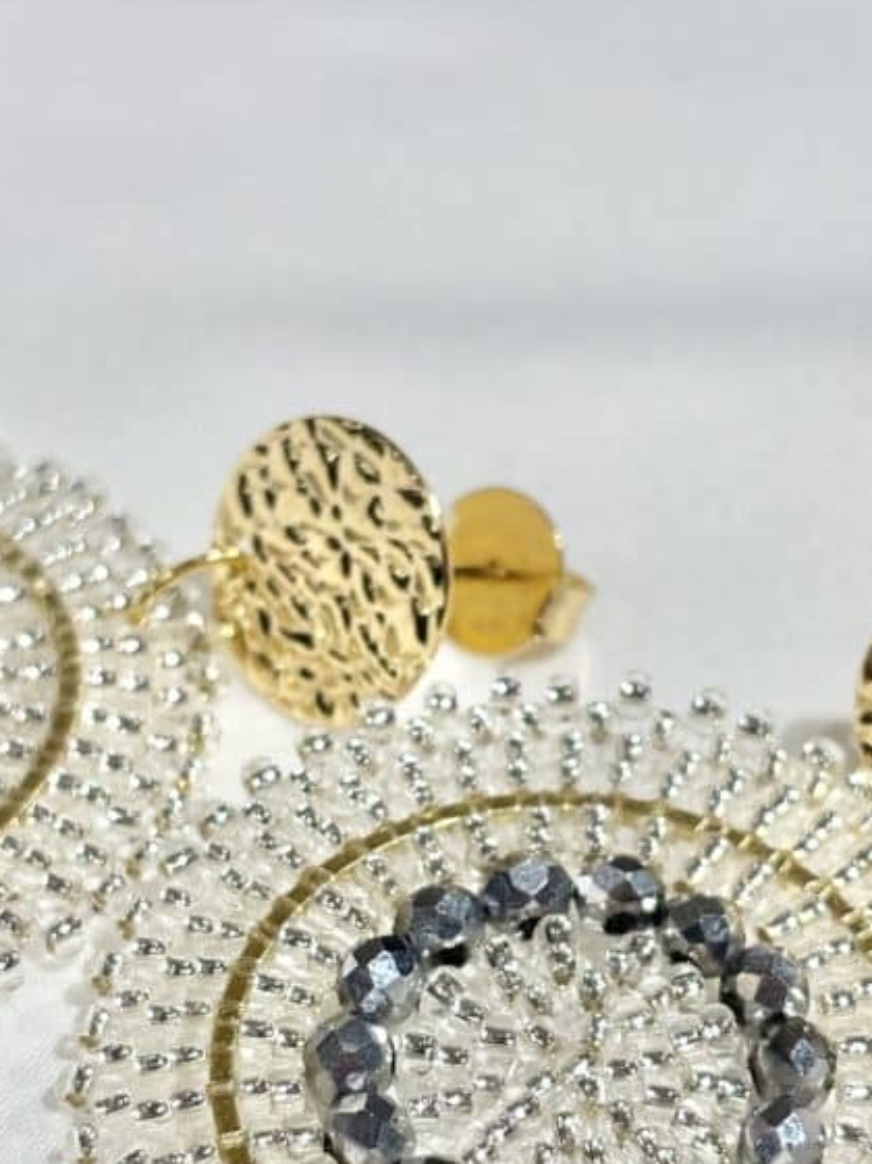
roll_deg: +7.3
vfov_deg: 20.6
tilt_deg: -38.8
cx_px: 521
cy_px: 817
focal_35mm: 95
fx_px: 3194
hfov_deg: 15.5
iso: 32
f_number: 1.6
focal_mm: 5.96
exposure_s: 1/250
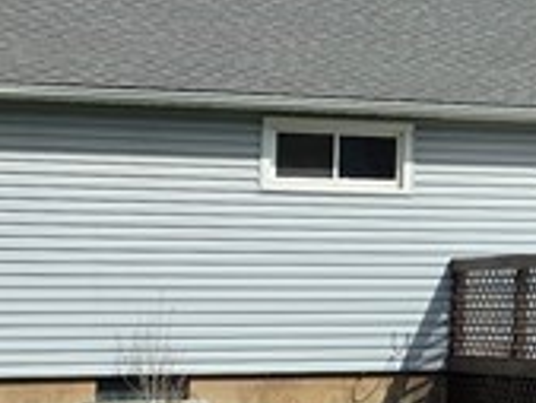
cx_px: 831
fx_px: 2154
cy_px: 140
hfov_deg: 13.3
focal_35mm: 139
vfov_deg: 10.7
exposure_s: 1/7061
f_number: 1.7
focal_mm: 6.3
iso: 80
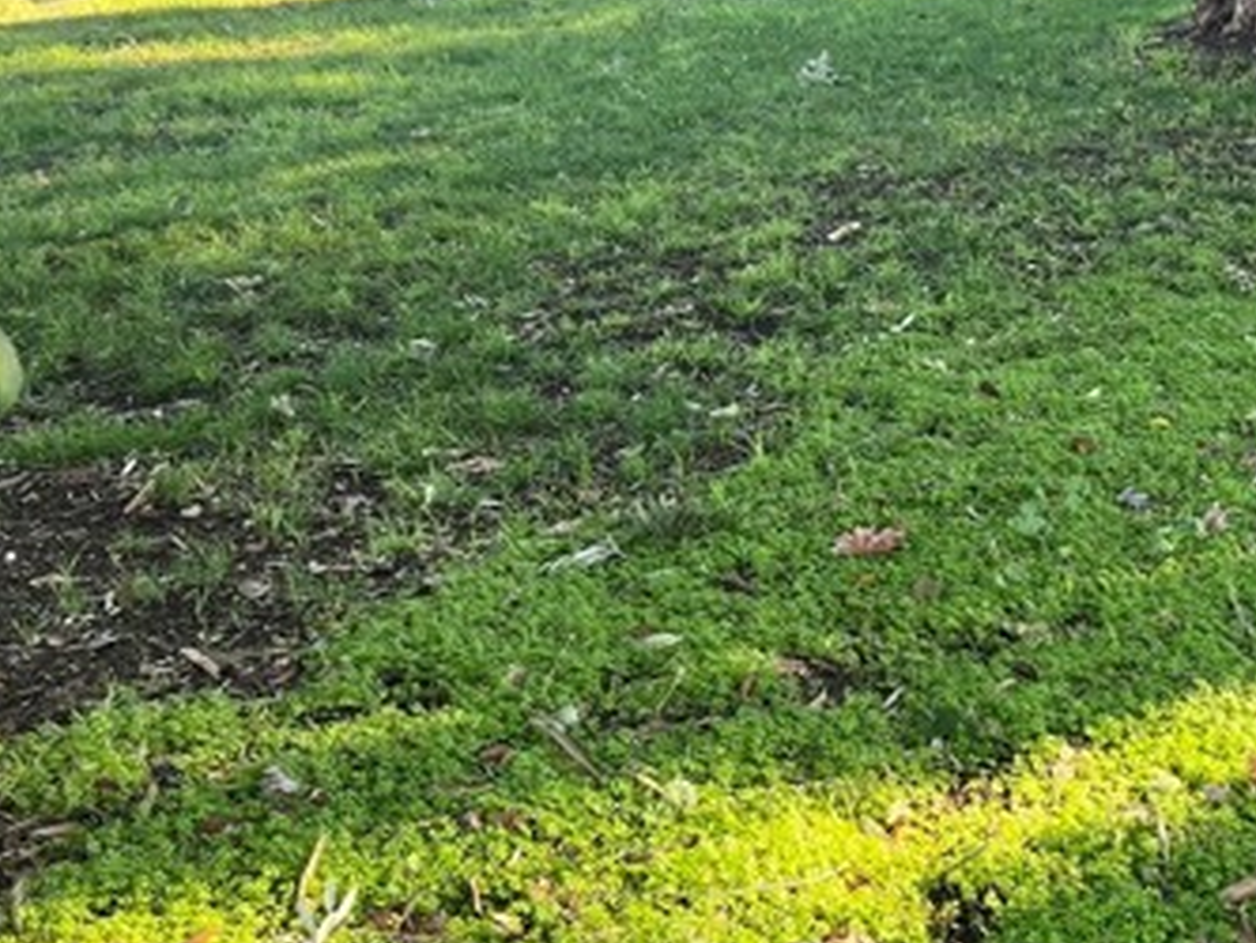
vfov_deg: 29.1
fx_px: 1815
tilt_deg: -23.6
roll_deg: -0.7
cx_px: 1135
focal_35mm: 50
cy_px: 490
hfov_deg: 35.8
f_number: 1.6
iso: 40
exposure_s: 1/122
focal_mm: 5.1
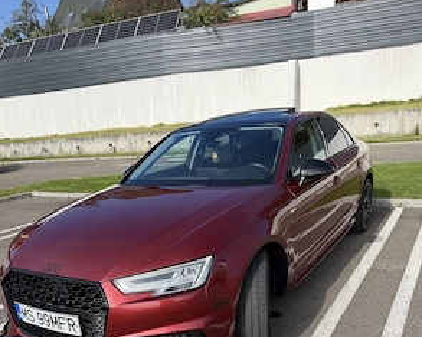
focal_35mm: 32
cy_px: 269
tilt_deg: -19.1
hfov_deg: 55.7
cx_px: 215
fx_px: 399
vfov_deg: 43.6
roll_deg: +5.0
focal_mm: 6.76
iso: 80
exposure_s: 1/4167
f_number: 1.78
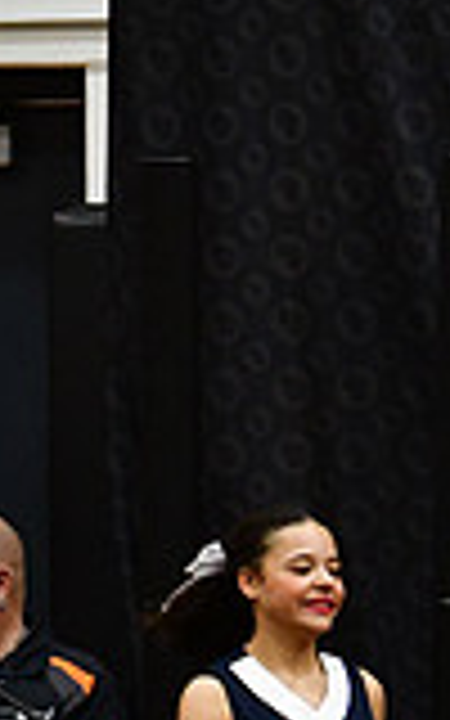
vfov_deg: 2.8
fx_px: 14658
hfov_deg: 1.8
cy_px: 691
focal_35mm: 747
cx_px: -801
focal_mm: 135
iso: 4000
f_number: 4
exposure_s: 1/500
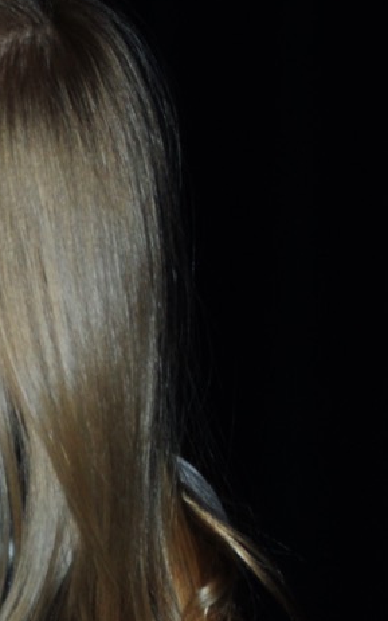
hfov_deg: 3.3
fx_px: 6709
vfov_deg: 5.3
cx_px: -498
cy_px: 414
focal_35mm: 397
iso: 400
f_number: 5
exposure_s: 1/100
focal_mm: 75
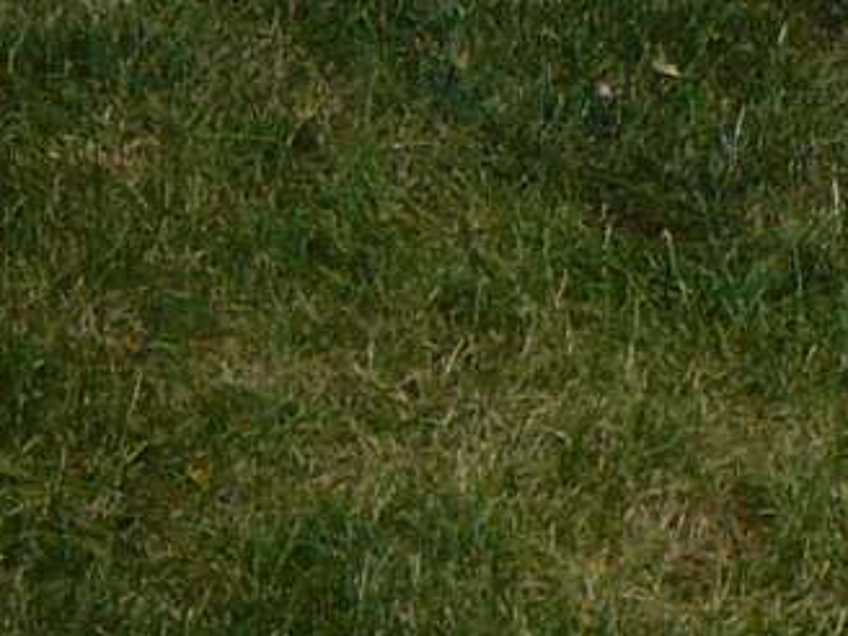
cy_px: 1882
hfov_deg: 8.7
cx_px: -163
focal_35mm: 225
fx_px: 5512
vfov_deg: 6.1
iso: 100
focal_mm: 6
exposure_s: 1/125
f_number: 3.6
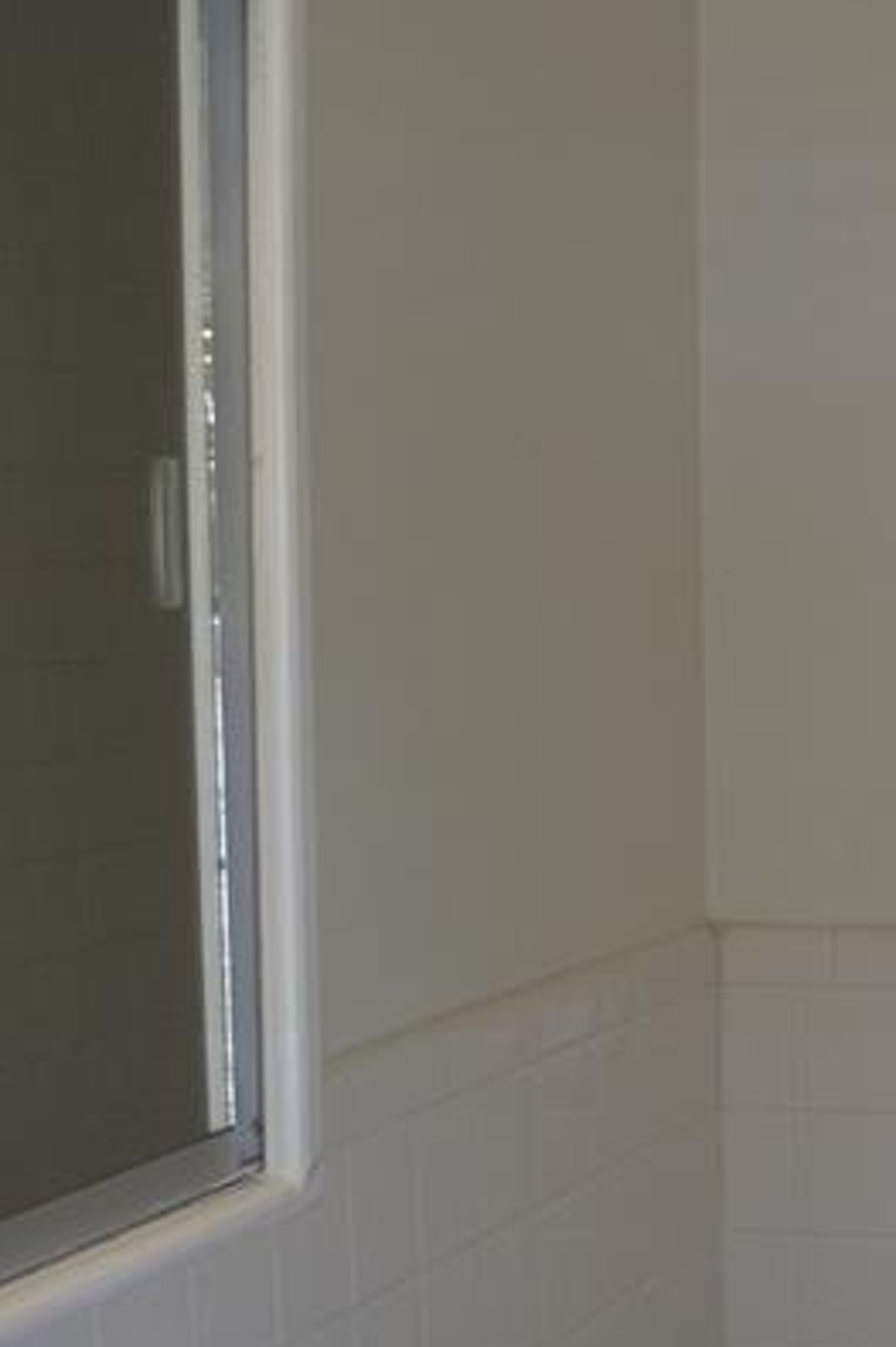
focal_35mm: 82
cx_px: 1196
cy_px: 897
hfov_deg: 15.7
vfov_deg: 24.7
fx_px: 3064
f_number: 3.5
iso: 400
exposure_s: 1/50
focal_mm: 18
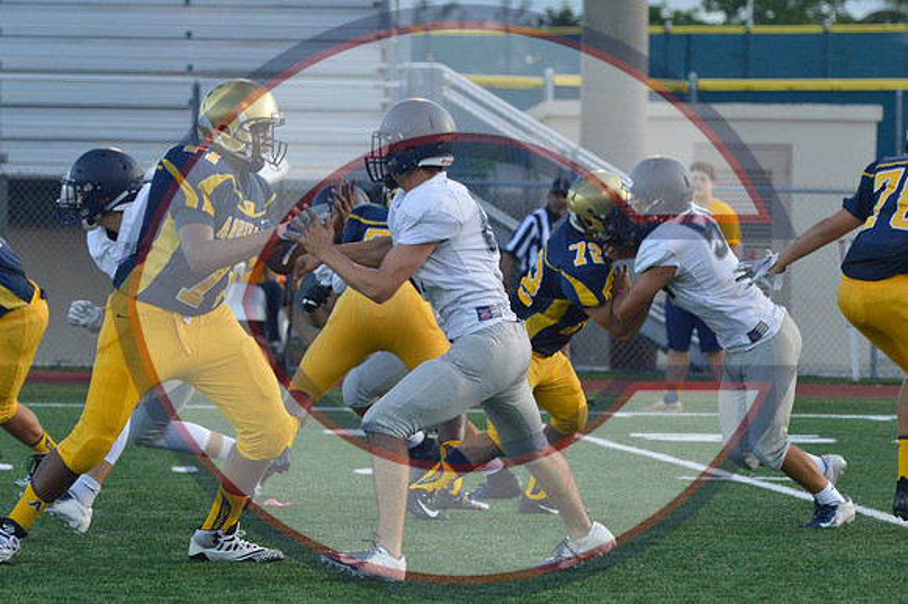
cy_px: 302
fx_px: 6995
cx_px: 454
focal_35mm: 278
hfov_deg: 7.4
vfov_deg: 4.9
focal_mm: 185
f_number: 9
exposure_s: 1/400
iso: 800
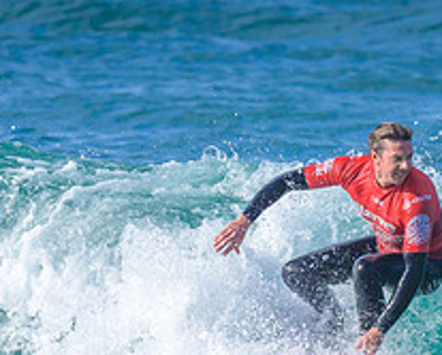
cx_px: 394
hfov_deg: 0.7
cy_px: 341
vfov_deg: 0.5
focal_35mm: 2886
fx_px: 37789
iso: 360
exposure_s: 1/2000
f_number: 6.3
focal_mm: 800
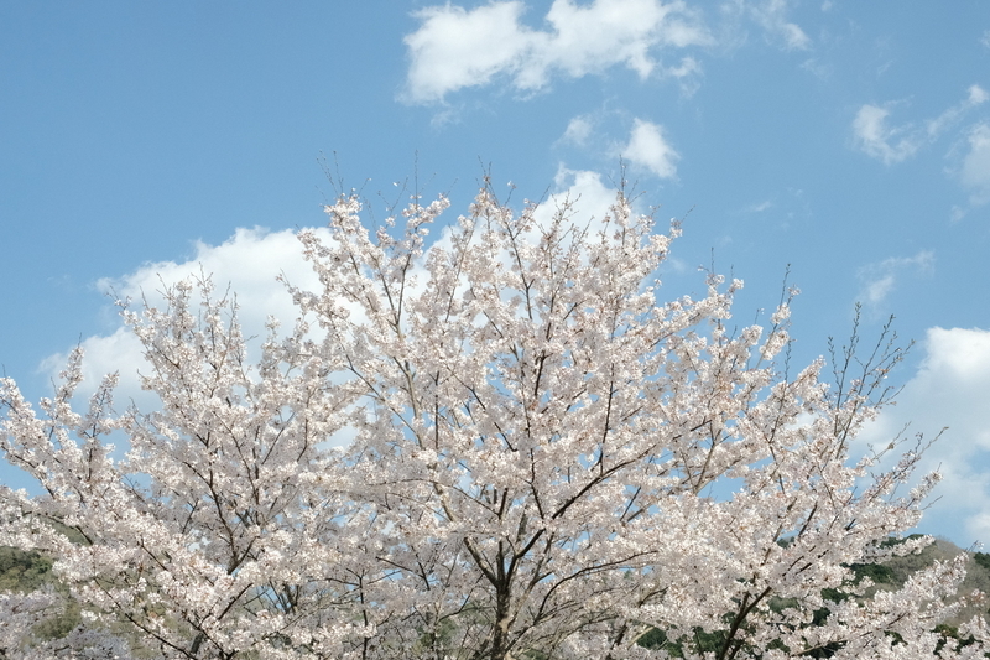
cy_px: 330
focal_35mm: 40
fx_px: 1100
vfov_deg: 33.4
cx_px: 495
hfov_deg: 48.5
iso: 1600
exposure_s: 1/2000
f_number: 7.1
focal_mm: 26.5
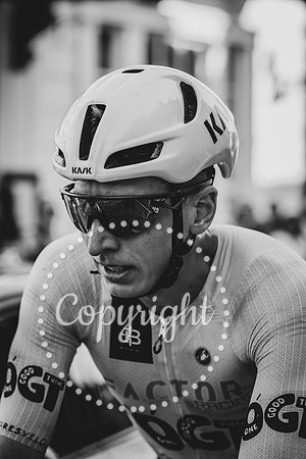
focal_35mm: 96
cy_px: 230
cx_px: 153
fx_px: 1224
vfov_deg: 21.2
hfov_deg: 14.3
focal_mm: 96
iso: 500
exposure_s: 1/1000
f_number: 4
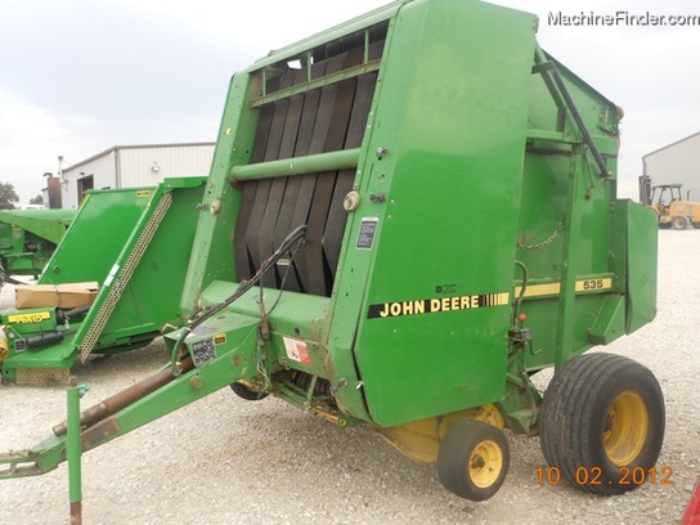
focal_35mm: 33
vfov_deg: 42.9
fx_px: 667
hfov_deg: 55.4
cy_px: 262
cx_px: 350
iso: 80
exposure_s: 1/50
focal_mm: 5.9
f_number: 4
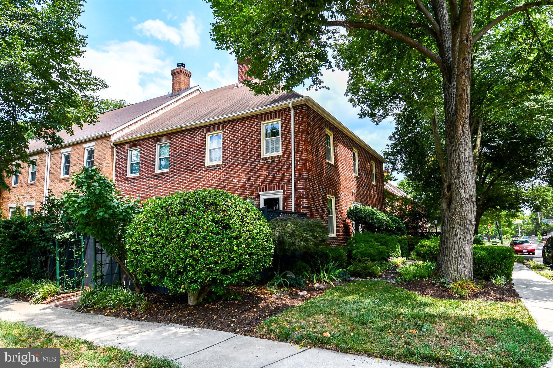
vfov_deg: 67.4
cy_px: 184
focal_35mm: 18
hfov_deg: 90.0
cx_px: 276
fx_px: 276
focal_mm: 12
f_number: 8
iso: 180
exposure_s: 1/250
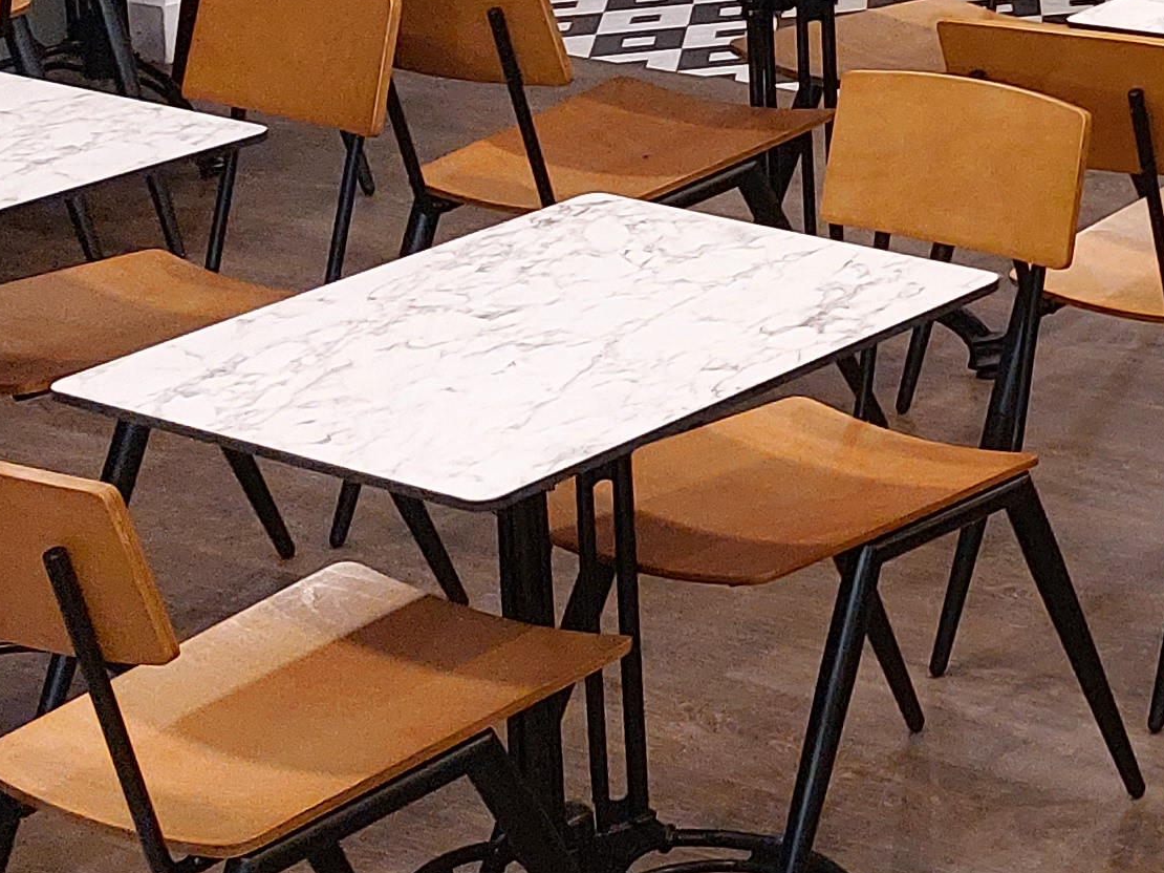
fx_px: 3362
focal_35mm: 100
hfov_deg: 15.9
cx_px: 2244
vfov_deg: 13.7
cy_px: -541
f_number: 1.8
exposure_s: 1/50
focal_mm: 5.23
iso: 320
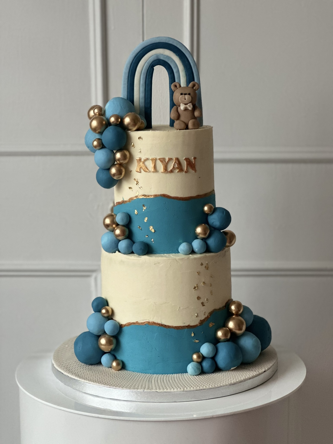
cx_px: 166
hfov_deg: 19.1
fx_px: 988
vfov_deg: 25.3
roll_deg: +0.4
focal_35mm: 77
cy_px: 222
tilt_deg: -8.3
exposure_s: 1/94
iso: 250
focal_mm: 9
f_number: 2.8
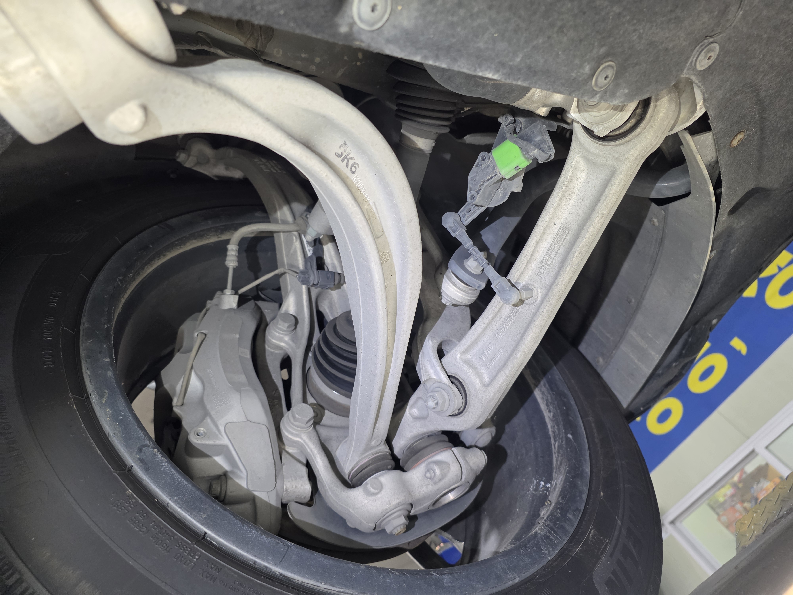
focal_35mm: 23
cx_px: 396
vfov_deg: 58.9
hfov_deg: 73.9
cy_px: 298
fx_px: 527
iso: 400
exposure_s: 1/120
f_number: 1.7
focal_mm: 6.25
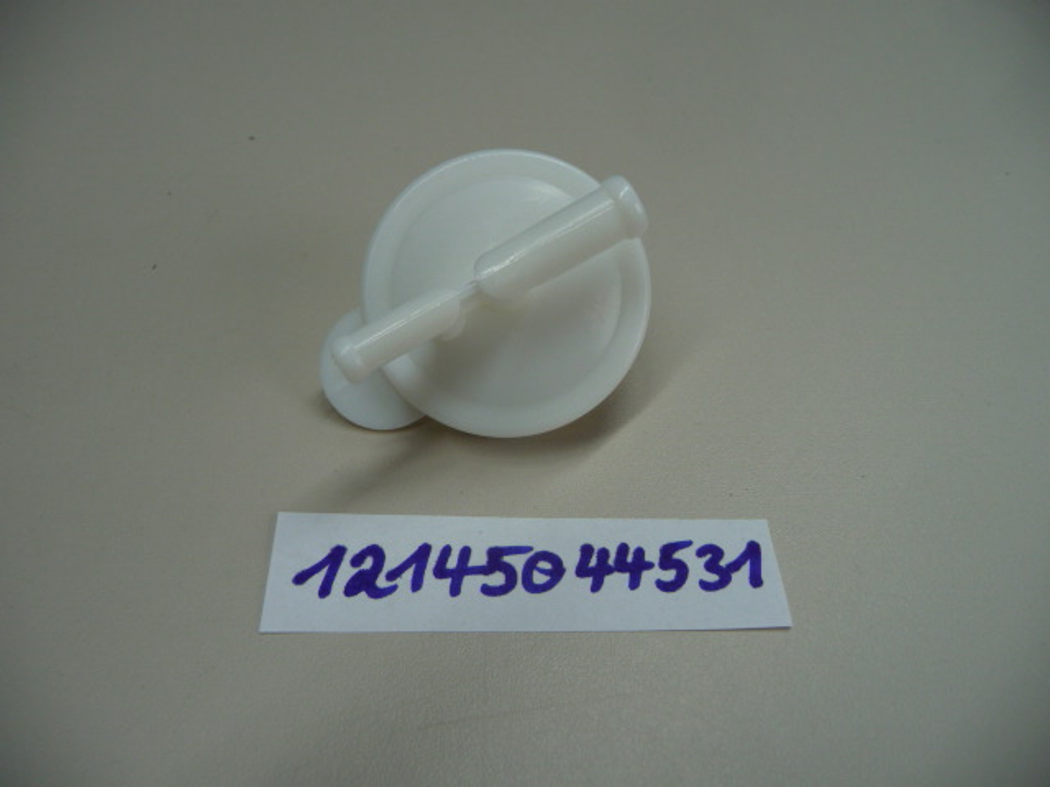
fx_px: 849
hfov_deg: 63.4
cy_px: 394
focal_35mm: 28
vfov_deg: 49.7
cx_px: 525
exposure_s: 1/50
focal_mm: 4.7
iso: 100
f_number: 3.3
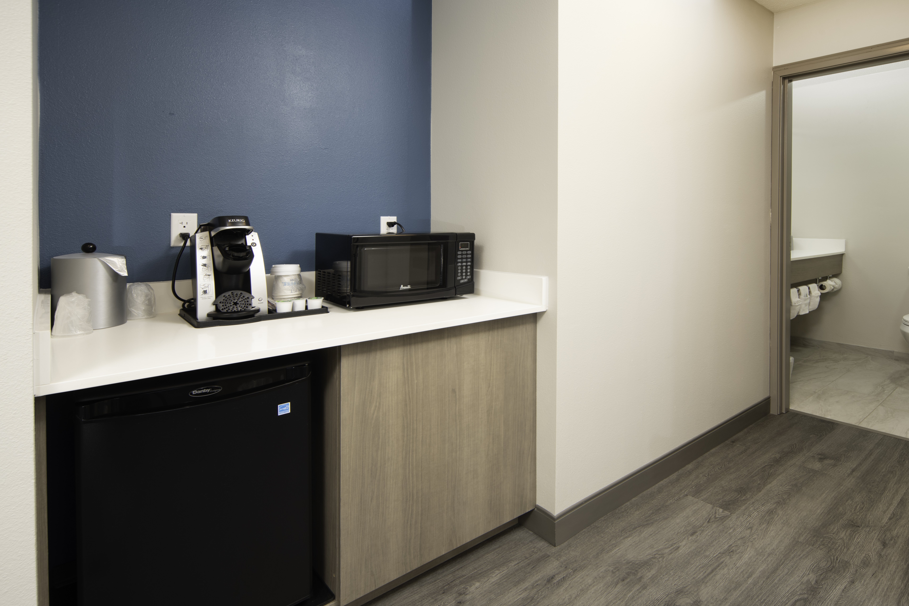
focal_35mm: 18
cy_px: 338
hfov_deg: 89.8
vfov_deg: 67.2
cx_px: 493
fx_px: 454
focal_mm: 15
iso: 100
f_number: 11
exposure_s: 1/2.5
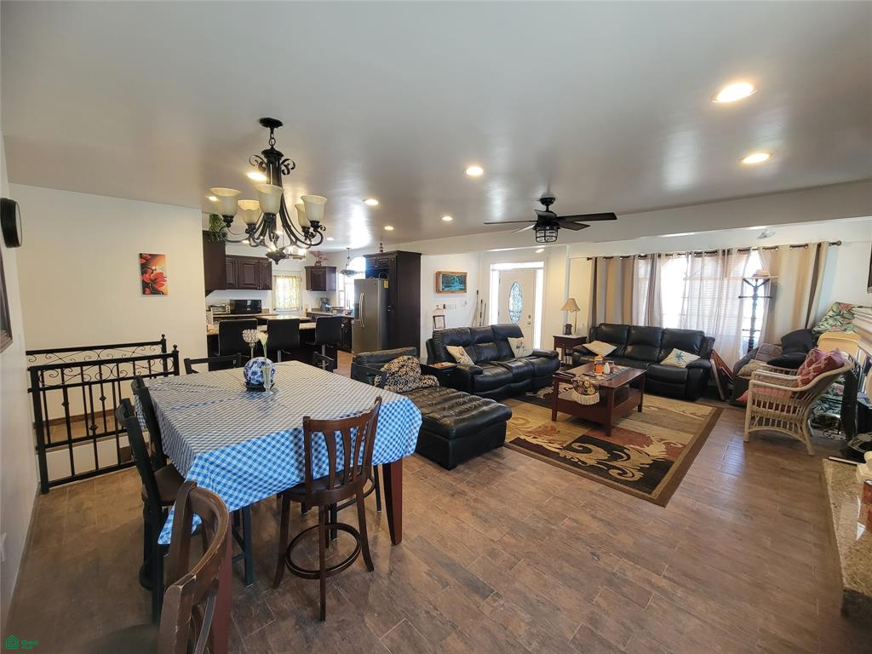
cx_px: 436
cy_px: 327
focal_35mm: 13
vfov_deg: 89.9
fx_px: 327
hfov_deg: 106.2
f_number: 2.2
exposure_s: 1/60
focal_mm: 2.2
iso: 160
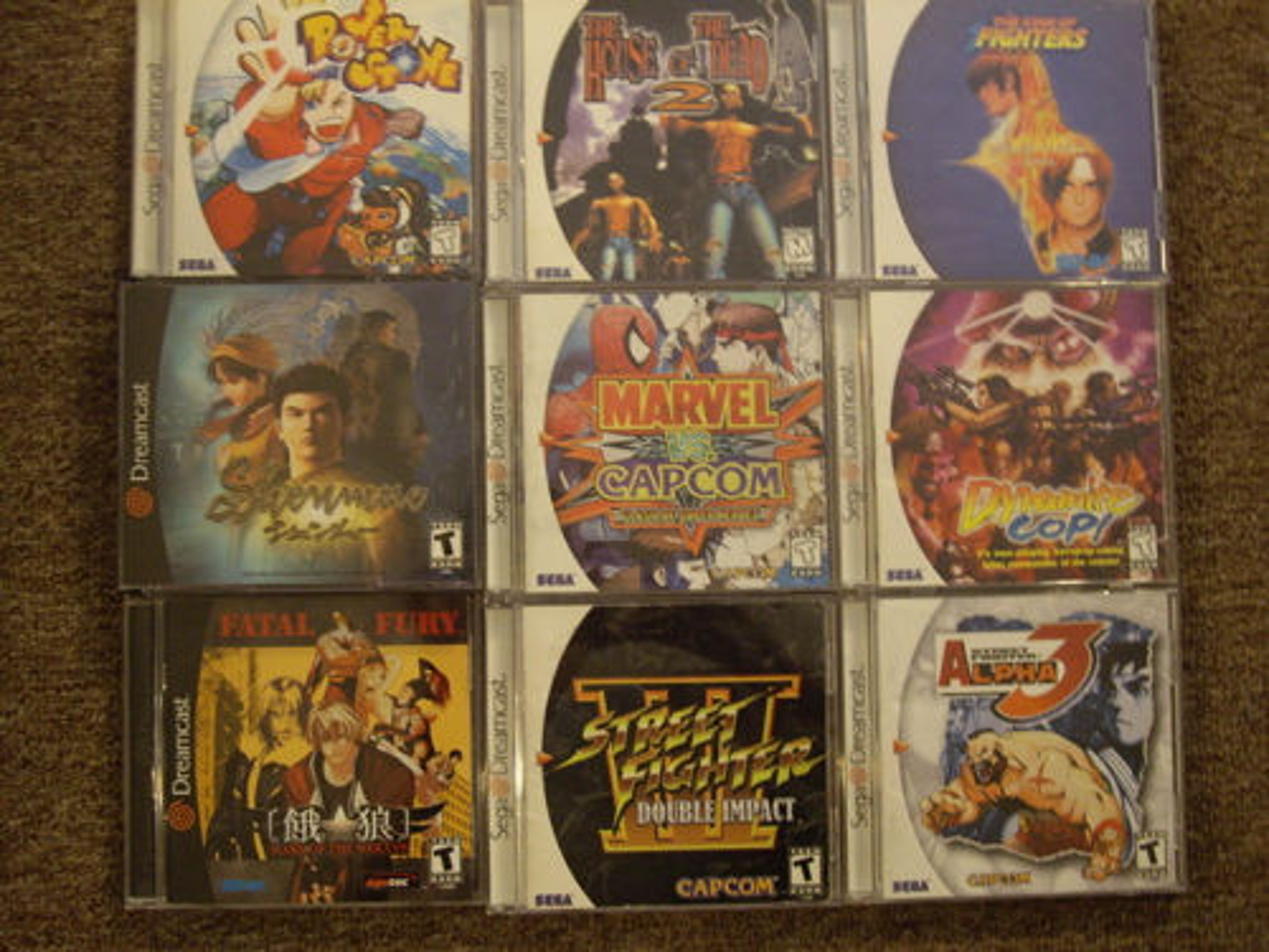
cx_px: 634
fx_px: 1686
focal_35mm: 46
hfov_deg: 41.2
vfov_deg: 31.5
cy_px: 476
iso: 400
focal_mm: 9.6
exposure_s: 1/13
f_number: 3.1
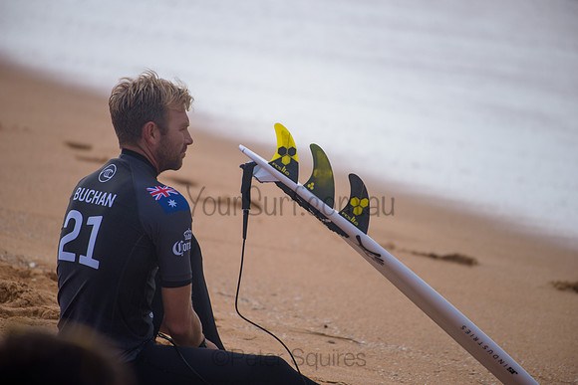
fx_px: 8029
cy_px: 192
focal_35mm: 500
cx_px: 289
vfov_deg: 2.8
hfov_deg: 4.1
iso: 125
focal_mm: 500
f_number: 5.6
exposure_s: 1/800
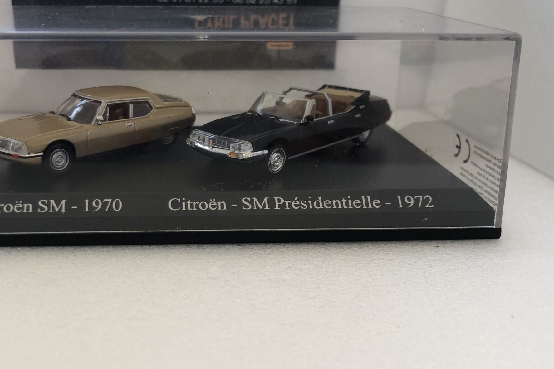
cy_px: 213
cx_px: 189
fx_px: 646
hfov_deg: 45.8
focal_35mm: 42
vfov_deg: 31.8
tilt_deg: -19.9
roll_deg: -1.2
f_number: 1.8
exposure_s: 1/30
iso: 20
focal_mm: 4
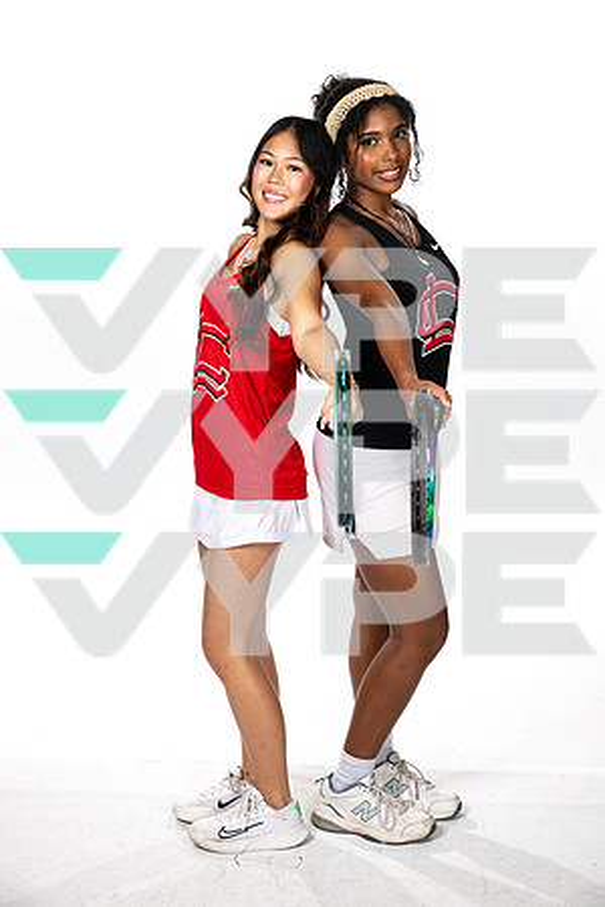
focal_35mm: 68
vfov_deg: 29.7
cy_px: 454
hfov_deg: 20.0
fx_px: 1714
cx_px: 302
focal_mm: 68
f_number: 7.1
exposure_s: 1/320
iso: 400
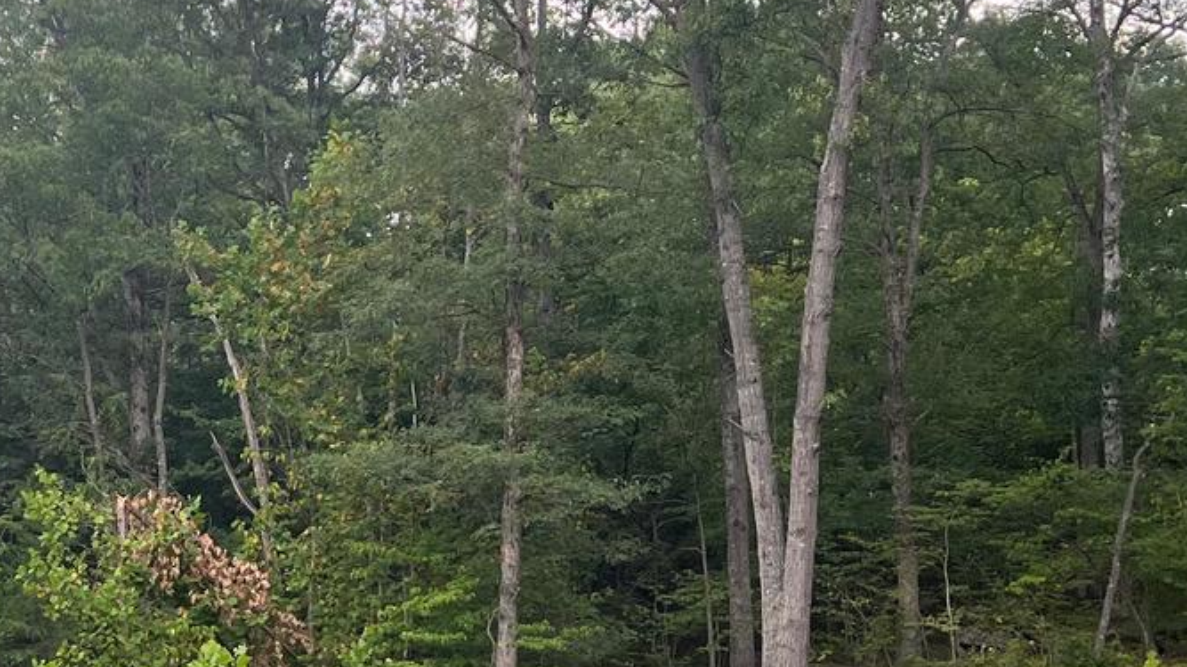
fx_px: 2738
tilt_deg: -1.3
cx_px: 37
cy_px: 484
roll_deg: -0.3
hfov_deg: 23.6
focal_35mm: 87
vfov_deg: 13.9
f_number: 1.5
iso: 50
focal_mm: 5.7
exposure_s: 1/461
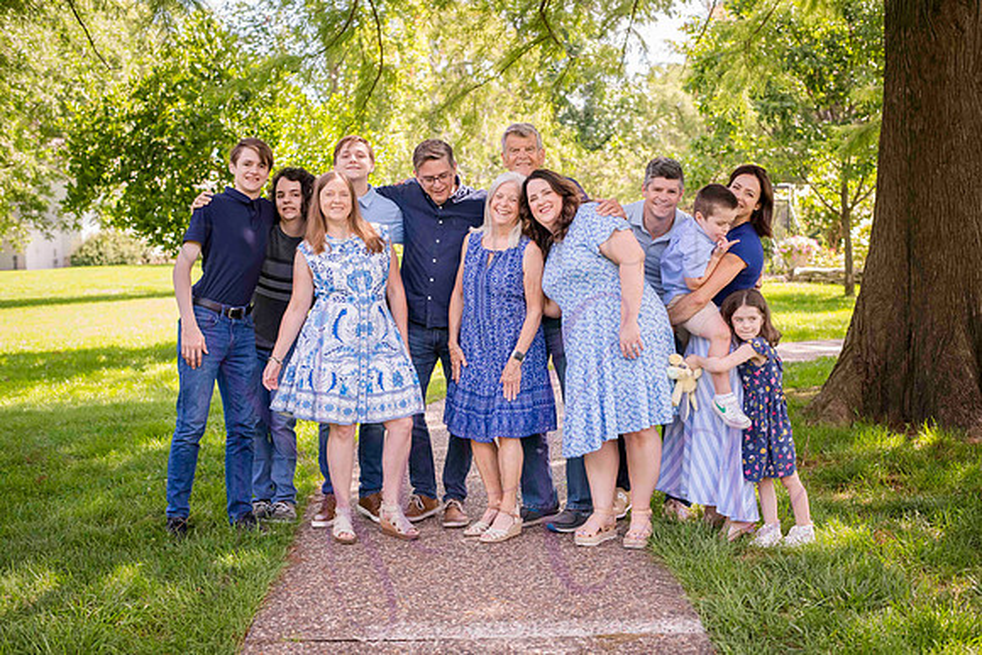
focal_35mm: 50
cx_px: 491
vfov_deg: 27.0
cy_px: 328
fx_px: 1364
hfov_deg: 39.6
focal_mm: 50
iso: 400
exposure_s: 1/320
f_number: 4
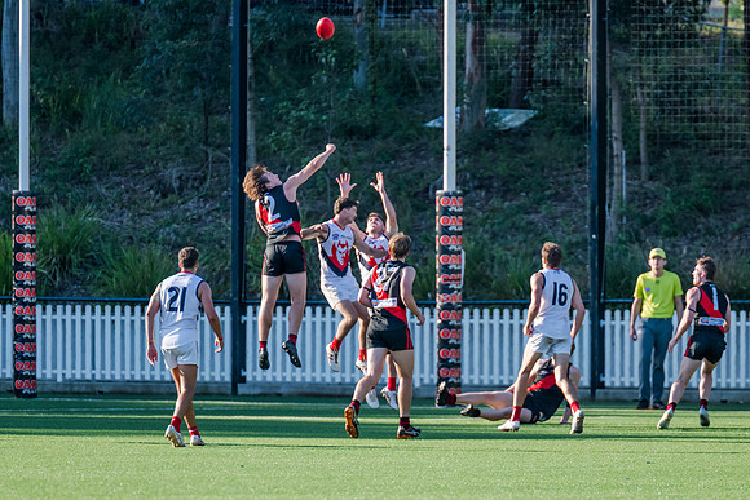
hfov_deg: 3.9
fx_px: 10955
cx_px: 395
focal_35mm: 526
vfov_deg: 2.6
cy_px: 288
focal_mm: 420
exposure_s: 1/1600
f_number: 5
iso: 800
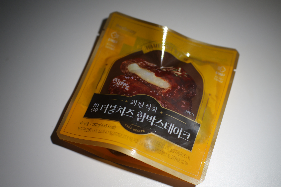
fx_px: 382
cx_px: 140
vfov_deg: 27.5
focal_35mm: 49
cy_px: 94
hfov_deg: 40.3
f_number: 2
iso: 100
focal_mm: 40
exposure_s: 1/100
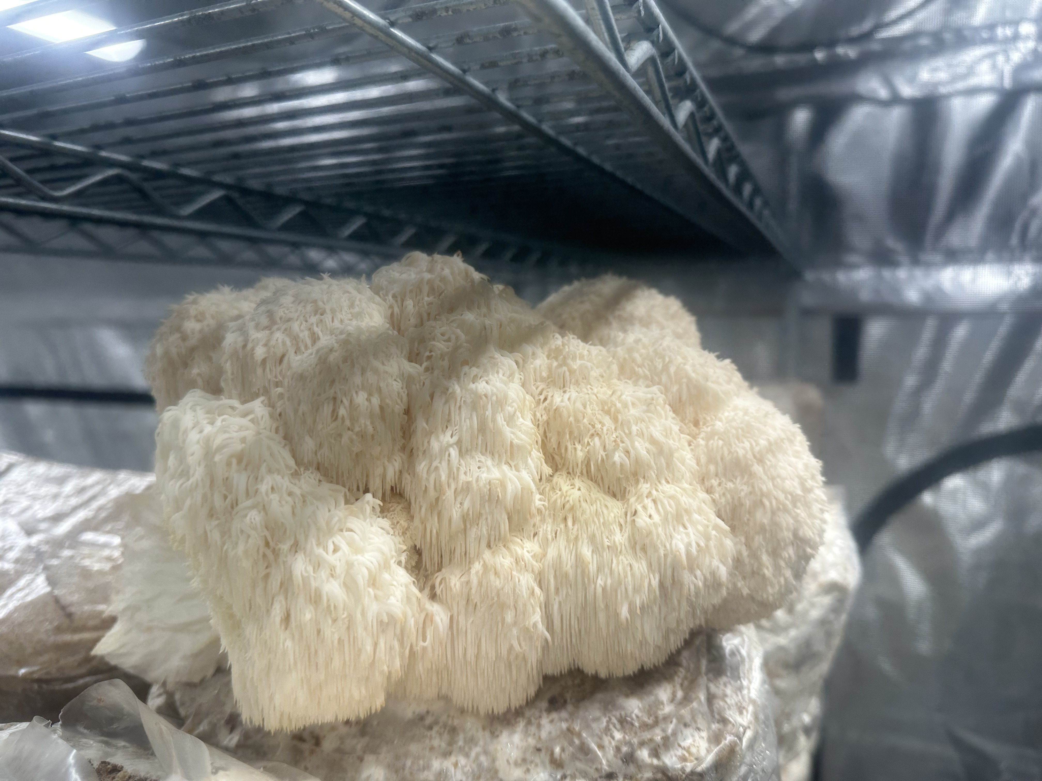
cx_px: 521
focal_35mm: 24
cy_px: 390
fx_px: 722
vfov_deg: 56.8
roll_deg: -0.4
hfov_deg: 71.6
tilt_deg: -5.4
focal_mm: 6.86
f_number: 1.78
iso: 80
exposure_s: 1/380
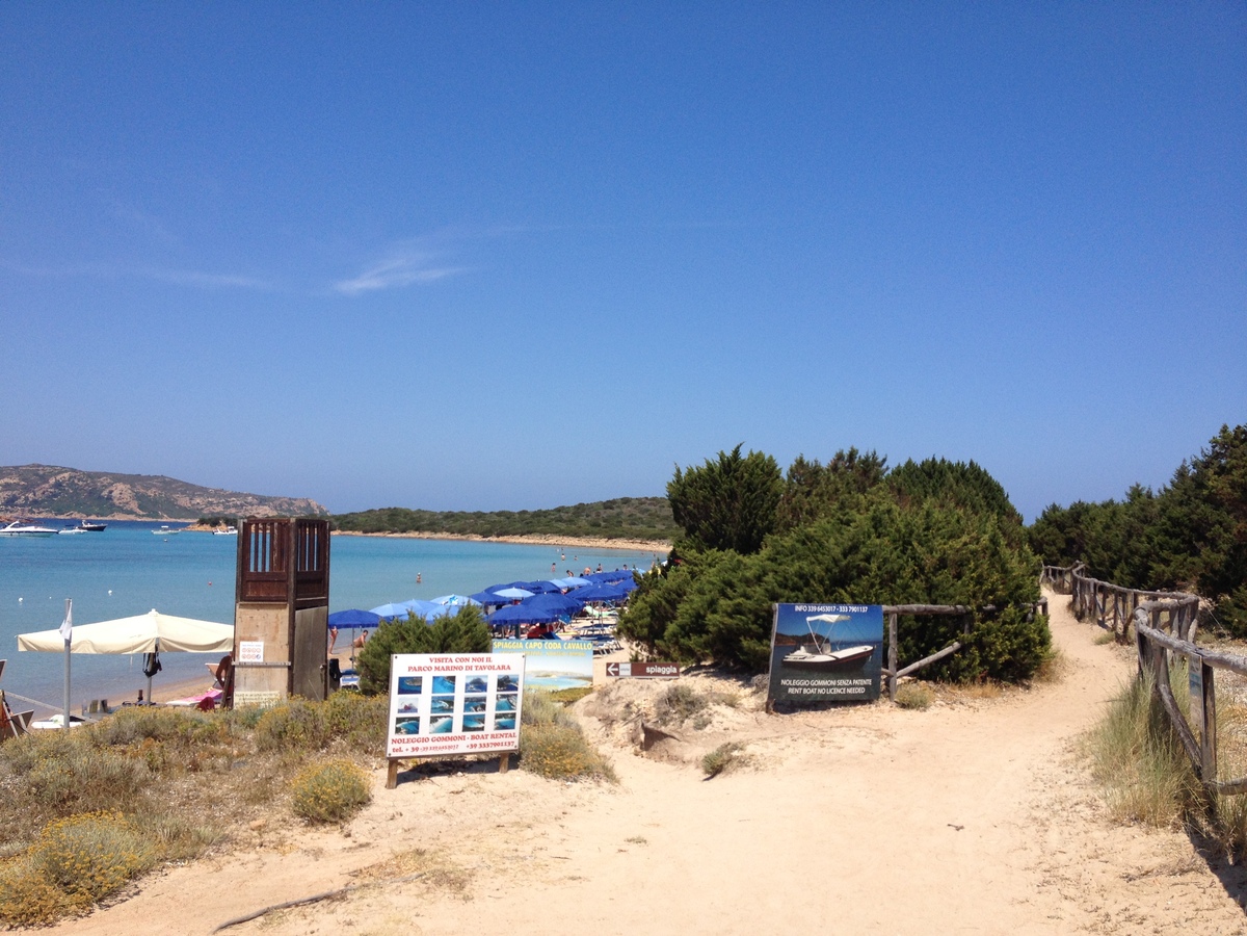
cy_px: 468
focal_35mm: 35
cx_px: 624
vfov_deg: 40.7
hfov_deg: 52.6
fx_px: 1261
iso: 50
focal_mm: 4.28
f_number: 2.4
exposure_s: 1/2304
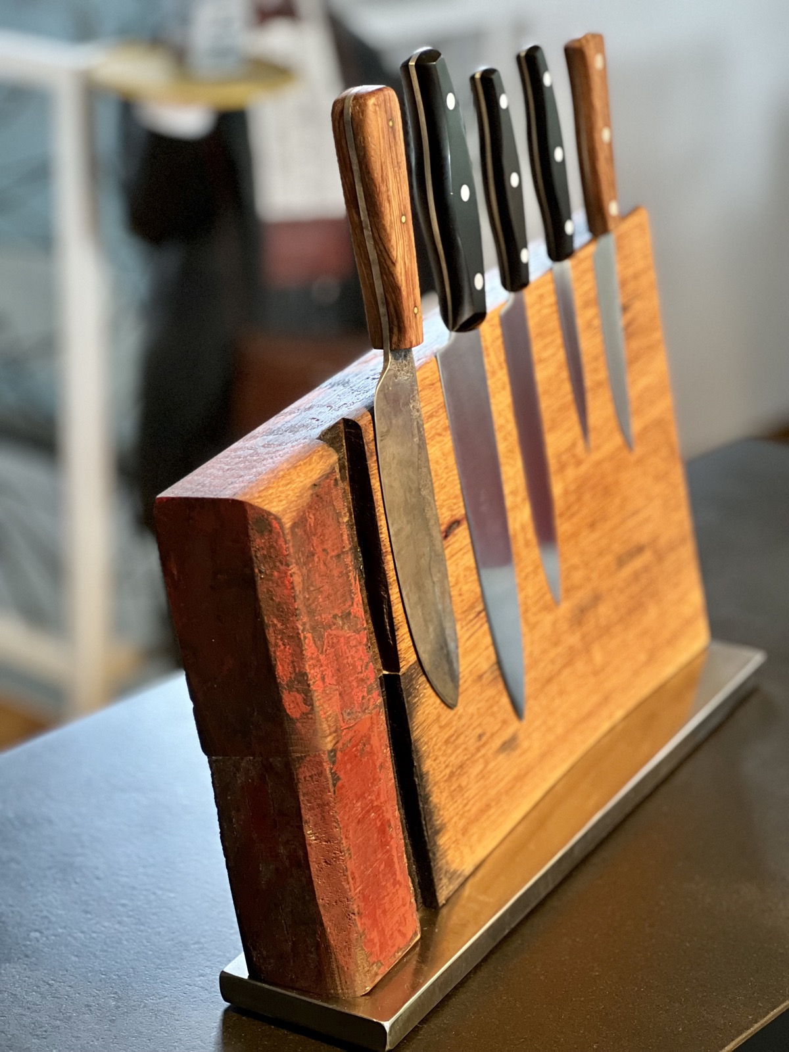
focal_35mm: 77
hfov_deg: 19.1
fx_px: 2340
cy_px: 526
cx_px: 394
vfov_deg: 25.3
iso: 400
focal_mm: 9
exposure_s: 1/25
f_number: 2.8
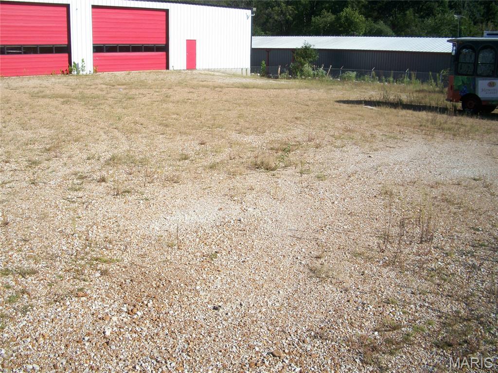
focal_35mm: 35
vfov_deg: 40.7
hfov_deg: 52.6
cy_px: 186
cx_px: 249
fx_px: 504
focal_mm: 6.3
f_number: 5.6
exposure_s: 1/400
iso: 80
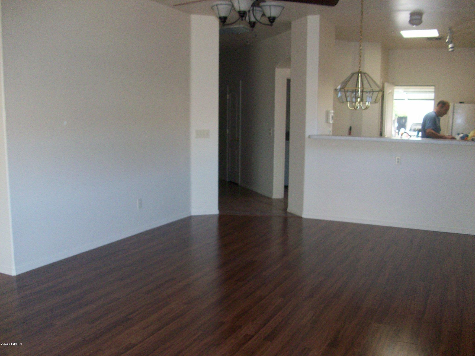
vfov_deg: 41.8
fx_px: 467
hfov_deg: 54.0
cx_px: 238
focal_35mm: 34
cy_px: 178
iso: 160
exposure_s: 1/60
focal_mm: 5.7
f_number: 2.8
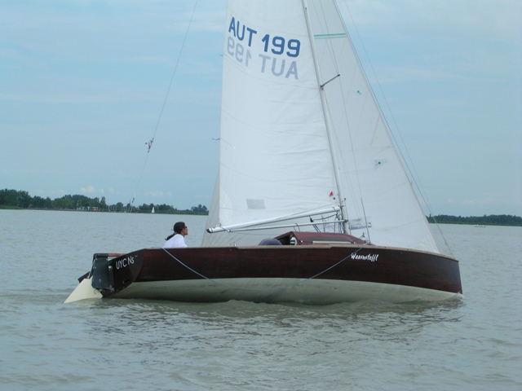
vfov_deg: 13.3
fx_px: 1674
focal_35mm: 111
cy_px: 196
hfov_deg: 17.7
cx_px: 261
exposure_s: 1/400
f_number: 4.8
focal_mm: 16.8
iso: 100
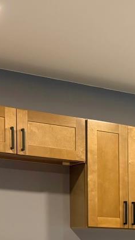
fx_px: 593
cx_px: 314
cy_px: 288
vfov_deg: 21.3
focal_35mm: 93
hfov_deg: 11.1
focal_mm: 6.76
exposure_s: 1/60
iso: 160
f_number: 1.78
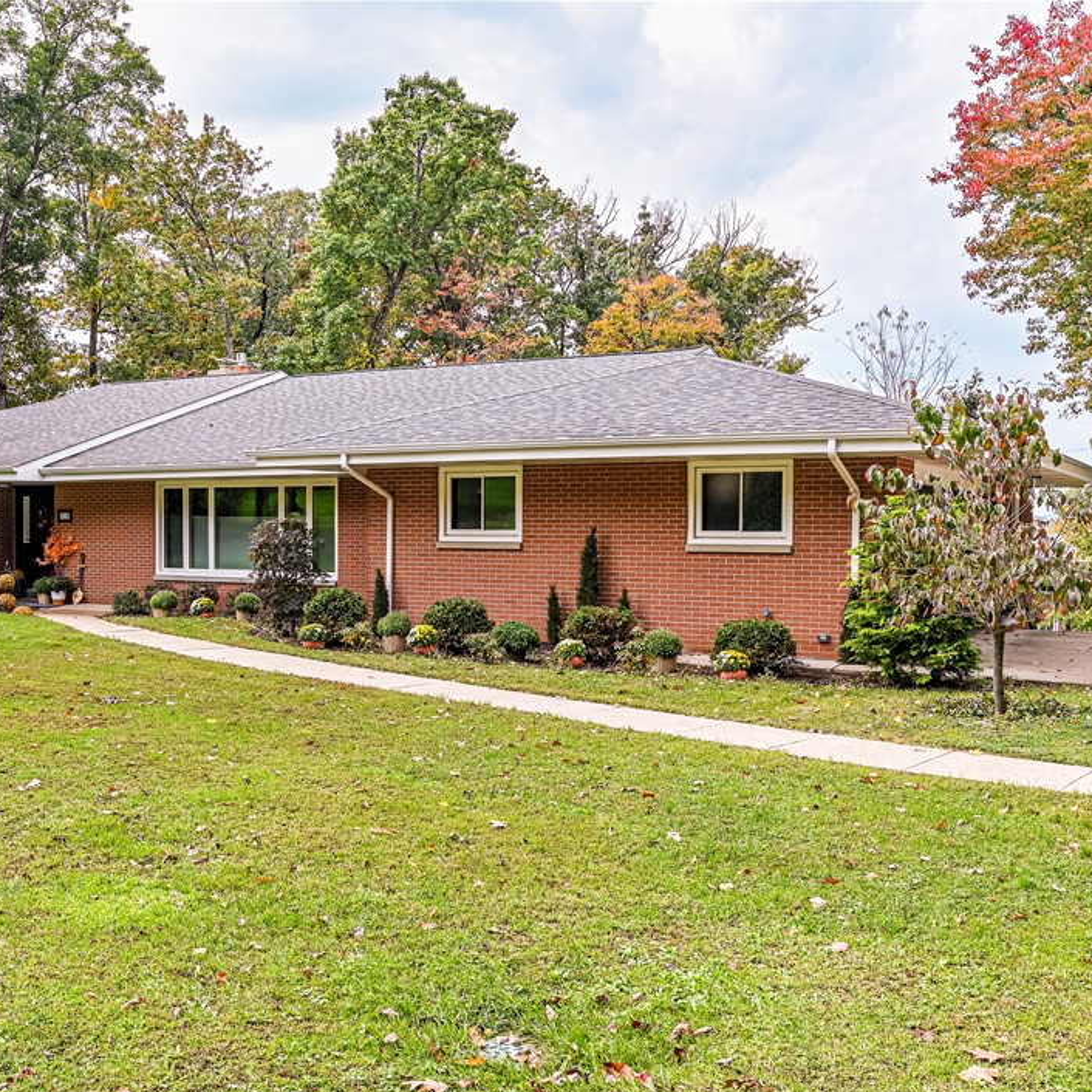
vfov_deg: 48.4
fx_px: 1213
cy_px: 558
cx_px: 435
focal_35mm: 34
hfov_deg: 48.2
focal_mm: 26
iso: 100
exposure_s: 1/100
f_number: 8
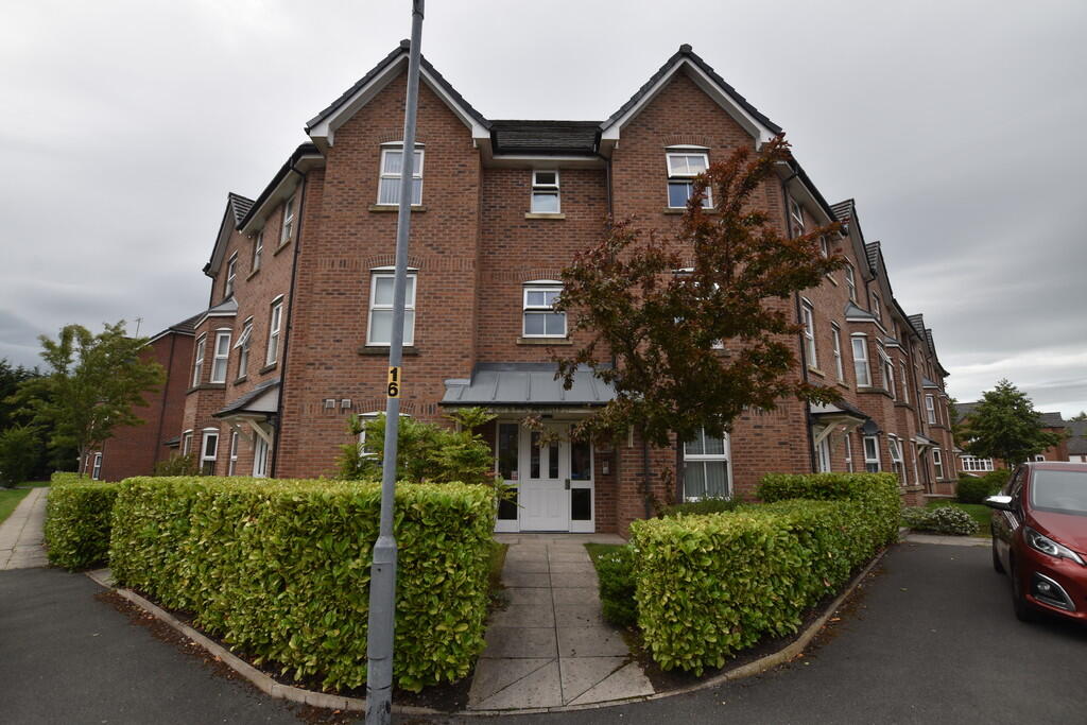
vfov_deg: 77.3
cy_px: 362
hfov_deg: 100.4
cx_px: 544
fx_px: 453
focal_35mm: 15
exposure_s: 1/200
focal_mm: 10
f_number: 7.1
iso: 100
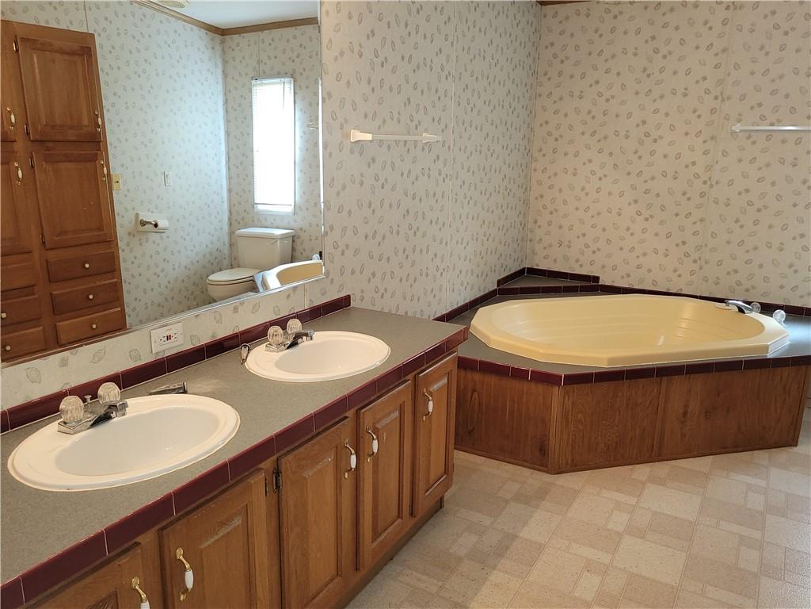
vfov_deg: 53.1
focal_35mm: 26
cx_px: 406
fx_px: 609
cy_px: 304
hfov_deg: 67.3
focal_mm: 5.4
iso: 125
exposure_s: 1/60
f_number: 1.8
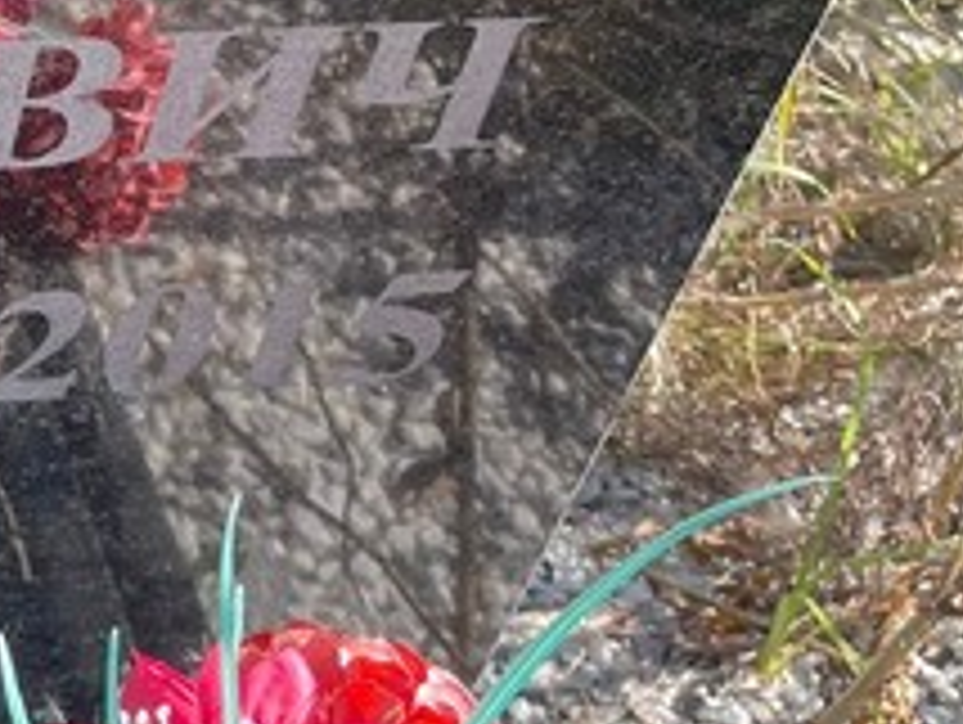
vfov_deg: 15.2
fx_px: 2702
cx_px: -500
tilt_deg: -41.4
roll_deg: -3.6
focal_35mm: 97
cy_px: 121
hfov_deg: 18.0
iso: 32
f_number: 1.6
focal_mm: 4.2
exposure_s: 1/418
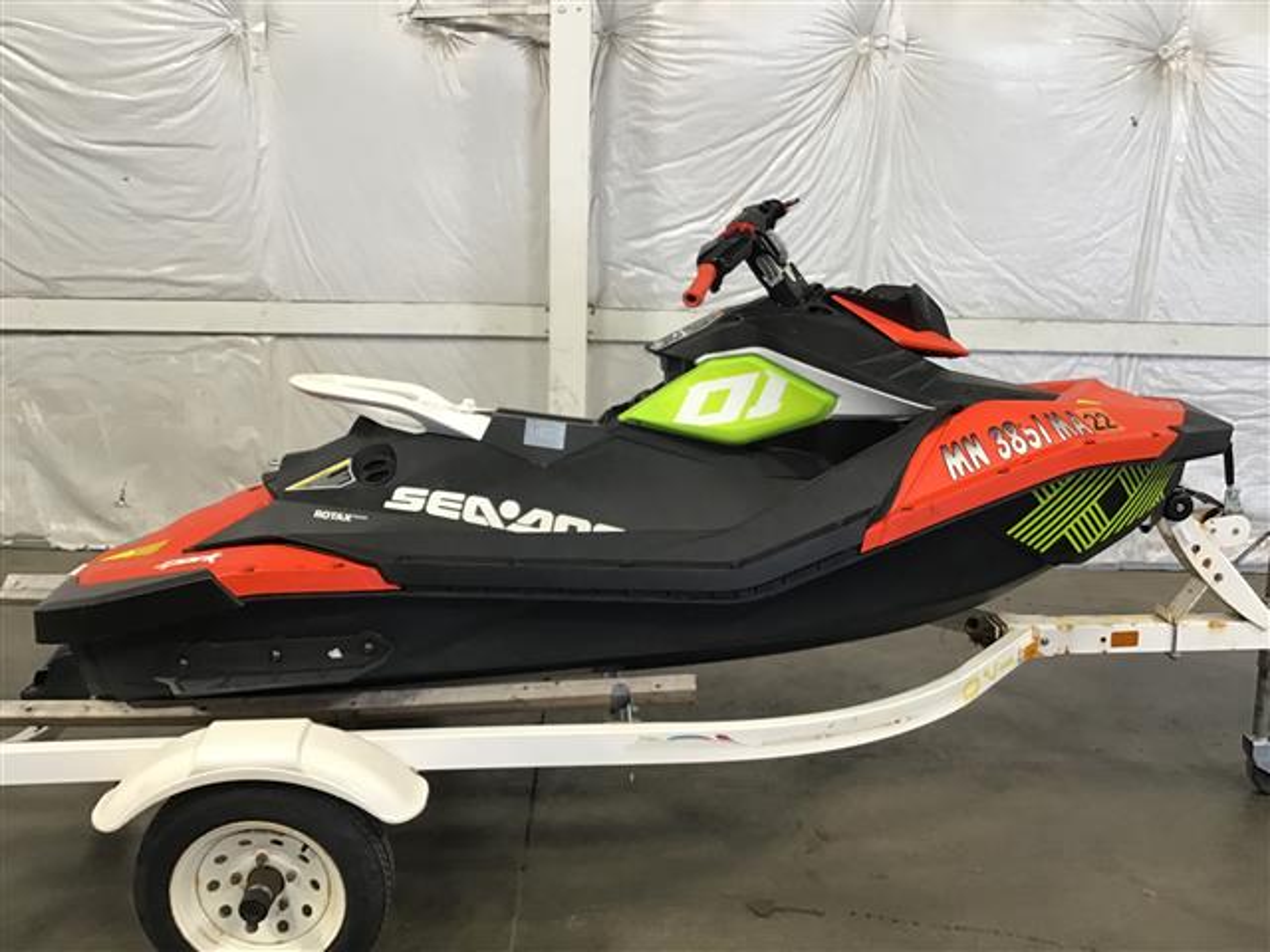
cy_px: 476
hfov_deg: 58.4
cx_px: 635
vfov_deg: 45.4
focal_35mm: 31
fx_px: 1137
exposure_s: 1/30
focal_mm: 3.3
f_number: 2.4
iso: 64
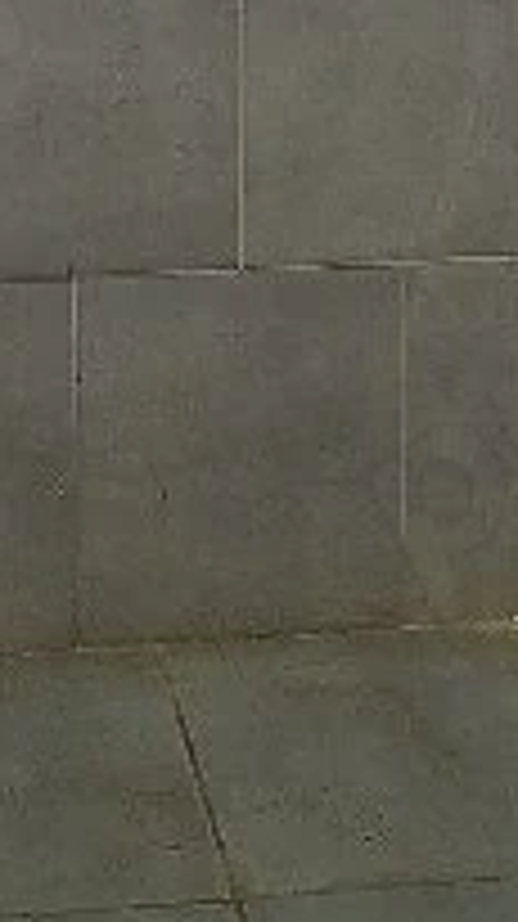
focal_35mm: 163
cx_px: -23
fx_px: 3988
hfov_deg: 7.4
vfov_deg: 12.1
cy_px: -785
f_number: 1.8
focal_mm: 5.54
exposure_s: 1/100
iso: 320
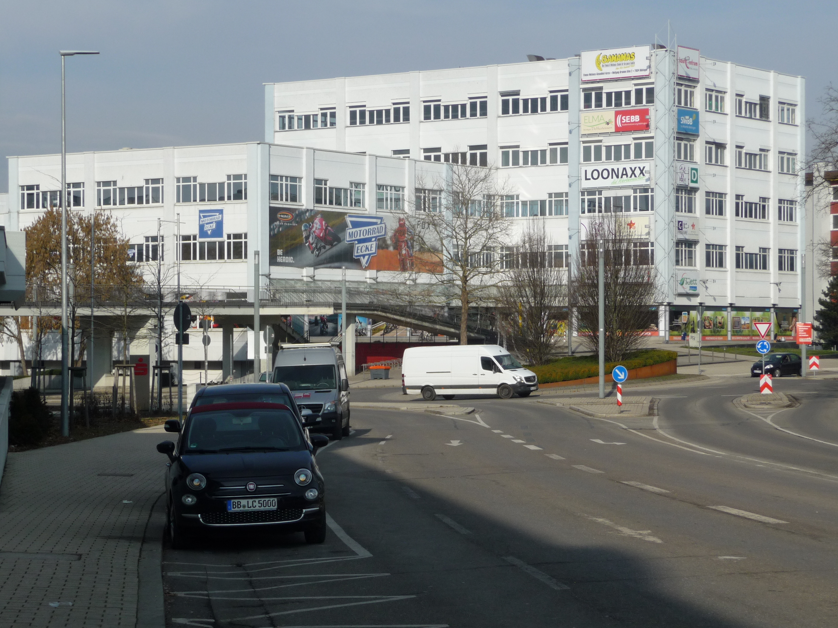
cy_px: 303
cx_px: 426
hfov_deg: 20.7
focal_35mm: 95
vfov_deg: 15.6
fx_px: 2300
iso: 100
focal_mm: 15.2
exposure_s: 1/1000
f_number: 4.7
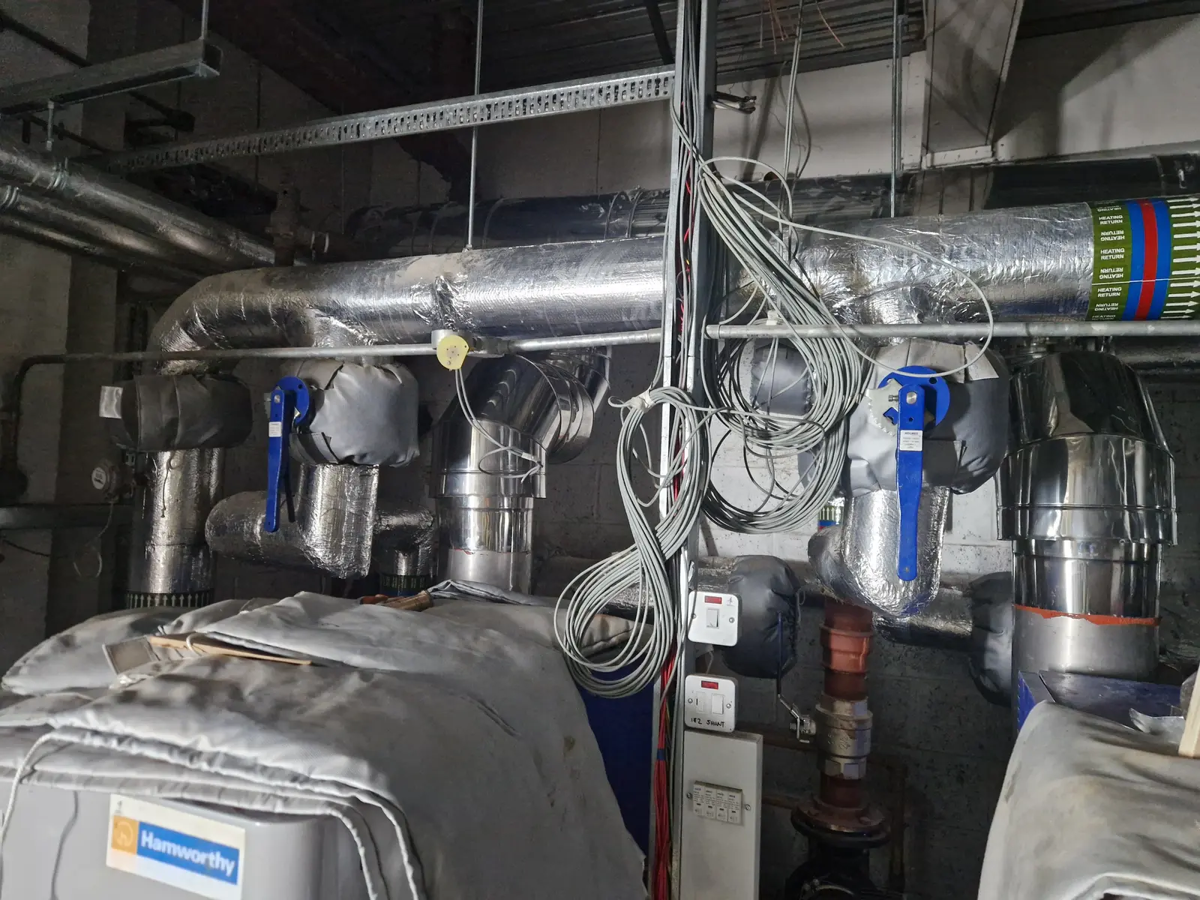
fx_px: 797
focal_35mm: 23
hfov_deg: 73.9
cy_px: 450
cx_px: 600
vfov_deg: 58.9
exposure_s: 1/100
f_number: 1.8
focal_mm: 5.4
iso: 1000
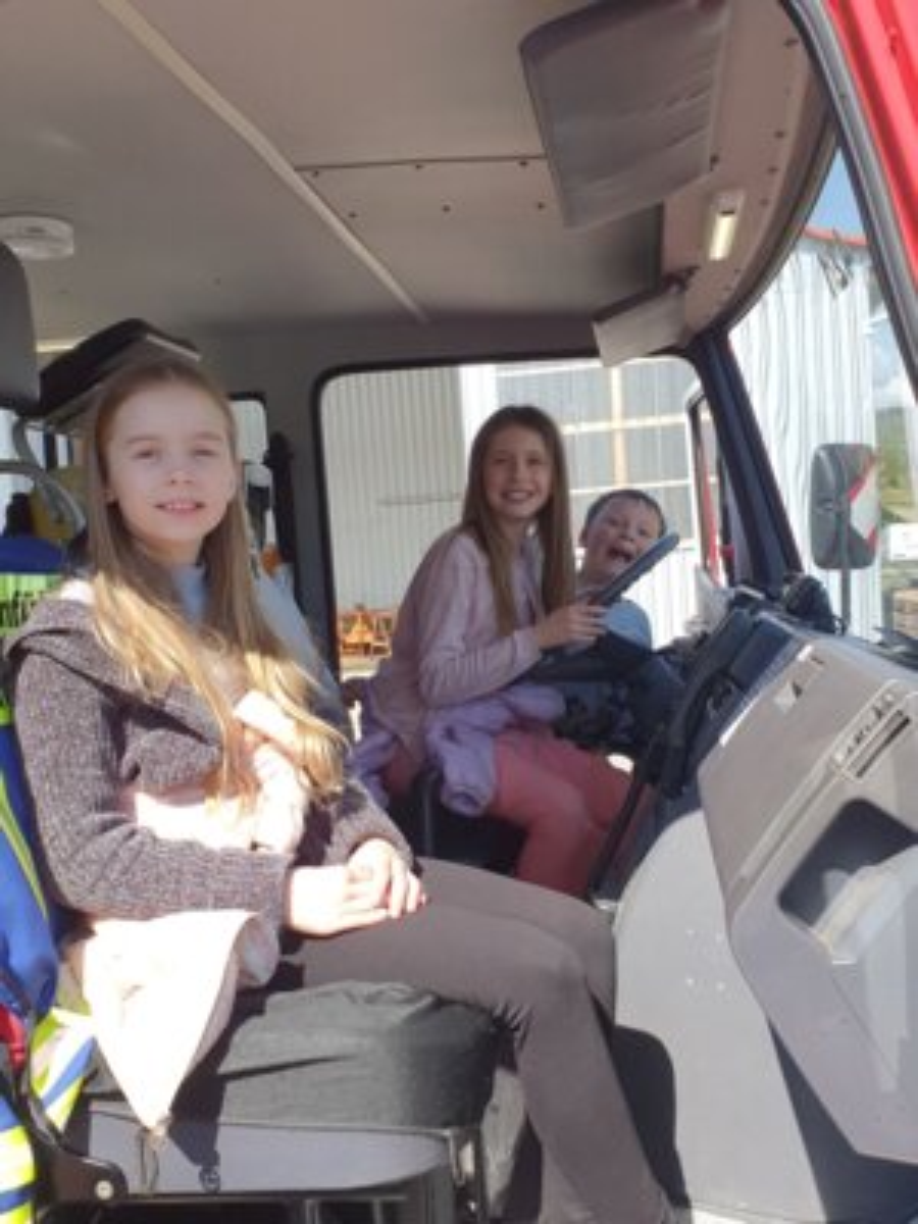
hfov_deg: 53.1
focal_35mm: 26
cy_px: 612
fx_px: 919
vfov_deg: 67.3
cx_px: 459
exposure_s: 1/695
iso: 50
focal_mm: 4.32
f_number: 2.4
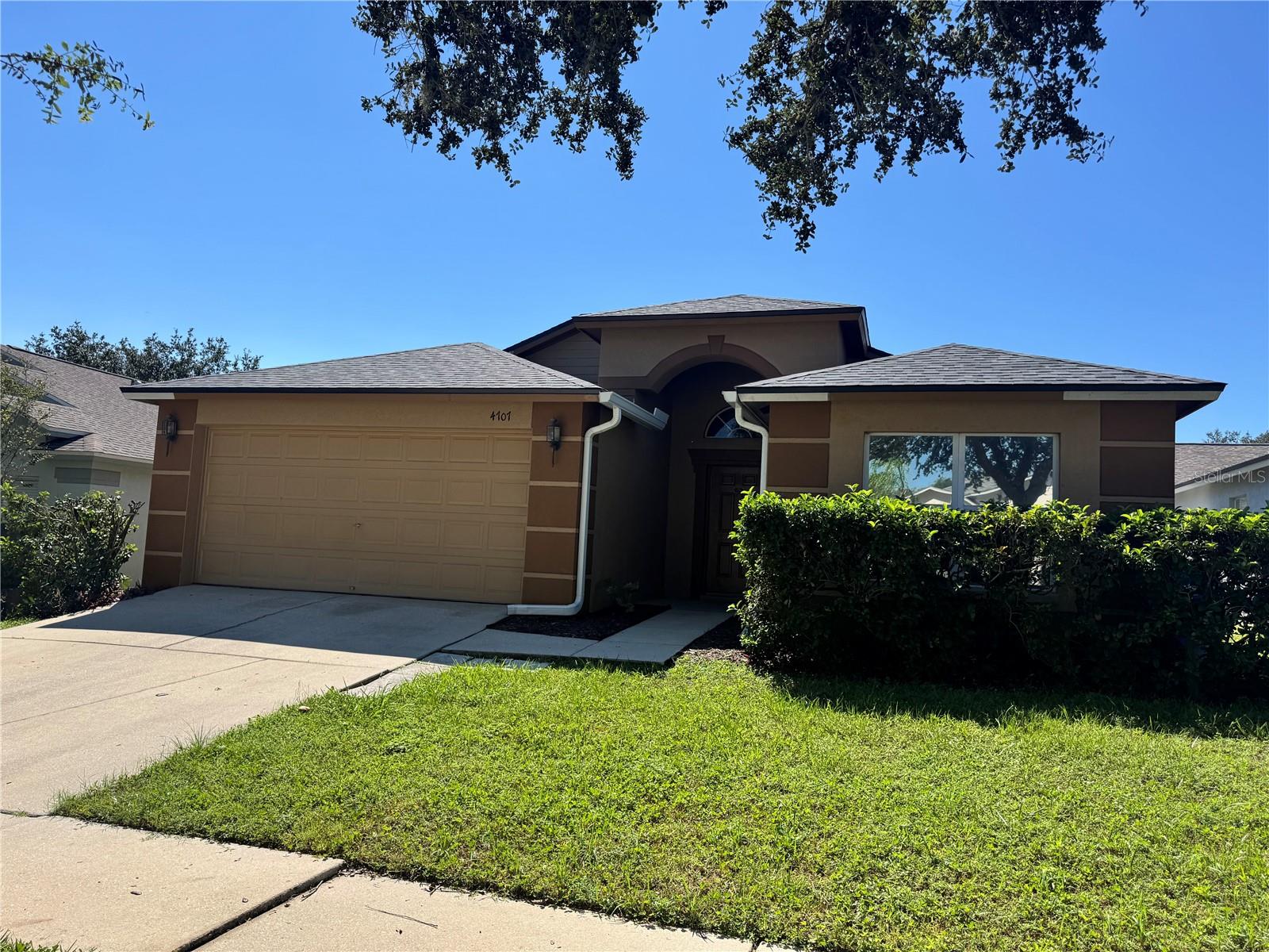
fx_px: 880
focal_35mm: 24
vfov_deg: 56.8
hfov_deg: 71.6
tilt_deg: +3.7
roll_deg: -3.1
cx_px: 634
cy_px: 476
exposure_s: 1/4608
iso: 80
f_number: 1.78
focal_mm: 6.76
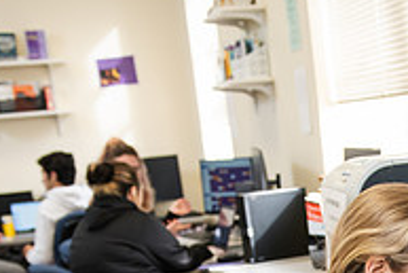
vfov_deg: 13.5
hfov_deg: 20.4
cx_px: 431
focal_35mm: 96
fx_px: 1089
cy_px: 395
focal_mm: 32
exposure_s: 1/160
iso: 800
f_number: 3.5
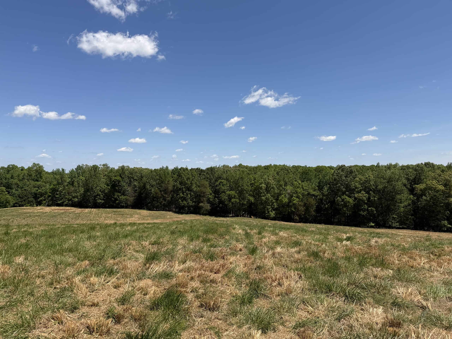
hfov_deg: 71.6
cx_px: 226
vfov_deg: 56.8
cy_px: 170
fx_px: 313
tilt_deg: -1.5
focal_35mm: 24
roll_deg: +3.2
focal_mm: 6.76
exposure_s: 1/6173
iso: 80
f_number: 1.78
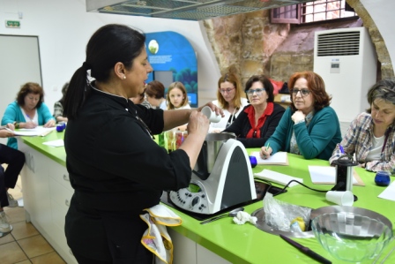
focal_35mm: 34
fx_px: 379
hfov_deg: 55.1
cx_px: 198
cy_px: 132
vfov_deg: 38.4
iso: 640
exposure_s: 1/60
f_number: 2.8
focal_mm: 23
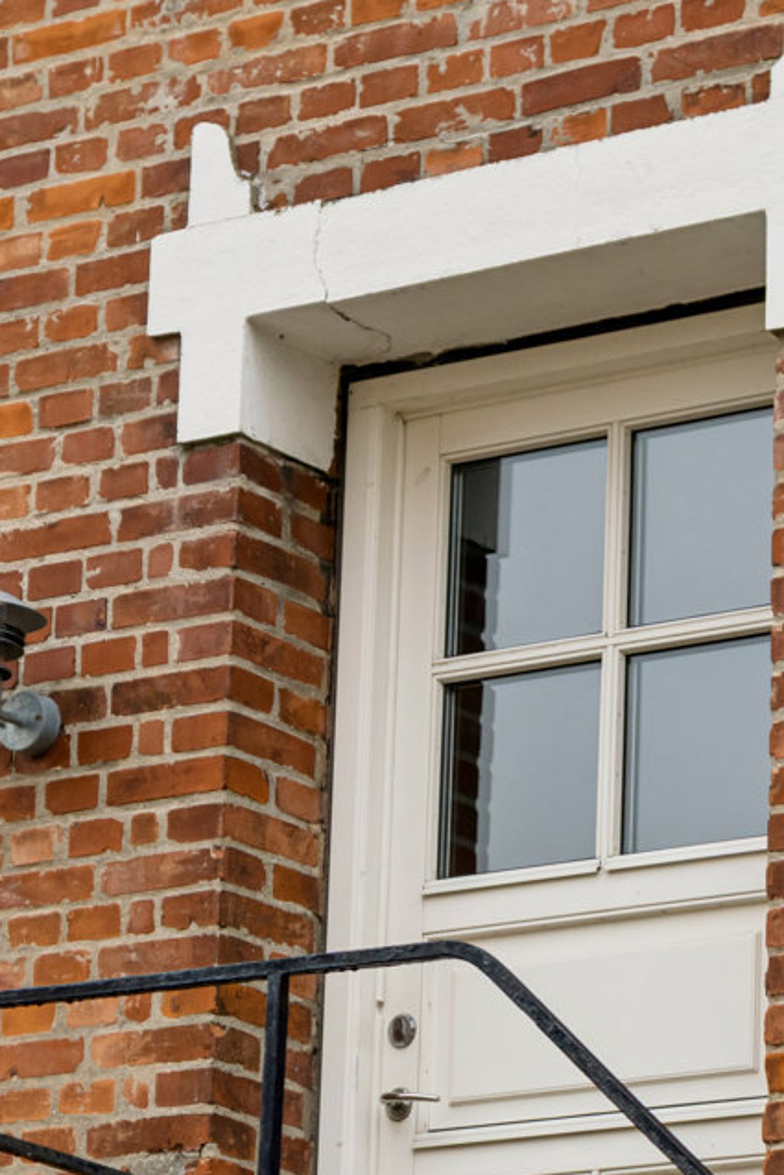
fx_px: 5254
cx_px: 522
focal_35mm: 161
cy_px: 913
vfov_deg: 12.7
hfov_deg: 8.5
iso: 250
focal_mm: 57
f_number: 4
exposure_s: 1/500
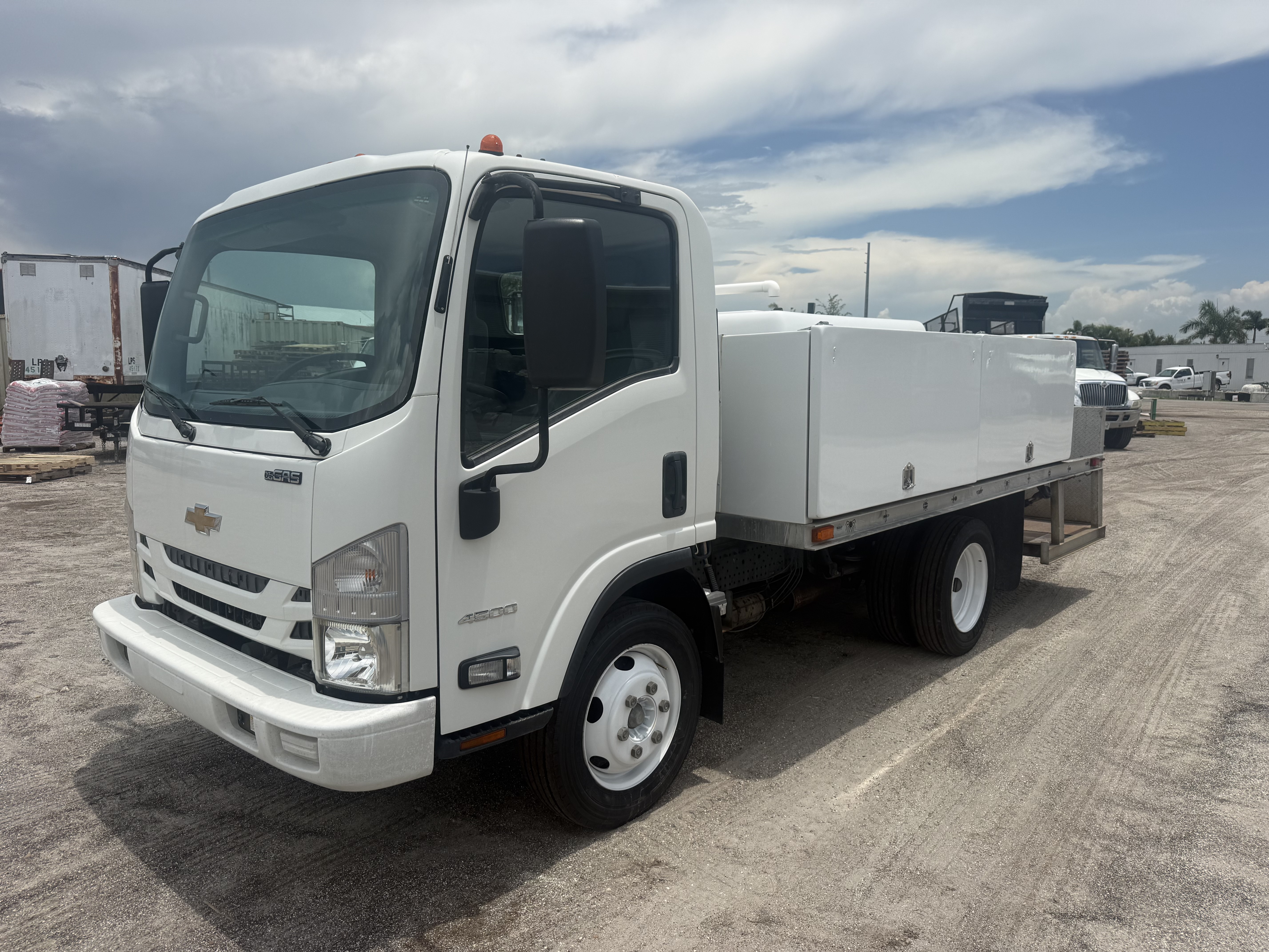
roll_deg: +1.0
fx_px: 880
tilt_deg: -7.1
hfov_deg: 71.6
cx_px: 634
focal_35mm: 24
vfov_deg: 56.8
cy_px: 476
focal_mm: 6.76
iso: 80
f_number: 1.78
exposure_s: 1/7353
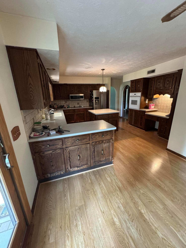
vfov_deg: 102.1
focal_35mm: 14
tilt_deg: -17.2
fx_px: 100
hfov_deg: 85.7
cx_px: 93
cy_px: 124
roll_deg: +2.4
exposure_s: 1/60
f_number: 2.2
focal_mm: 2.22
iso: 800
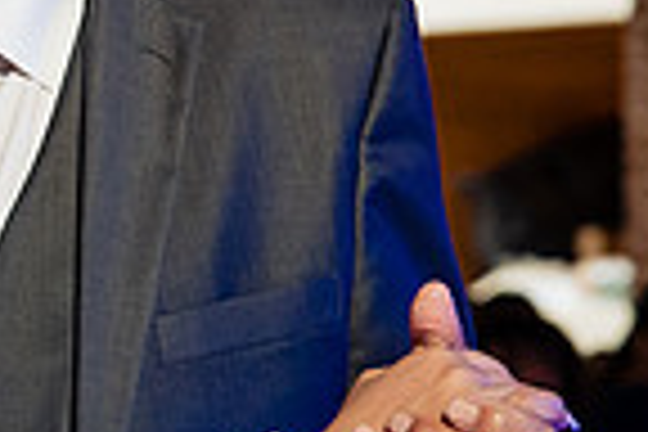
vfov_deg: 3.7
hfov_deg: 5.5
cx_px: -176
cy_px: 70
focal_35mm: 371
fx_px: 6677
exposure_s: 1/100
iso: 2000
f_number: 6.3
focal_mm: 92
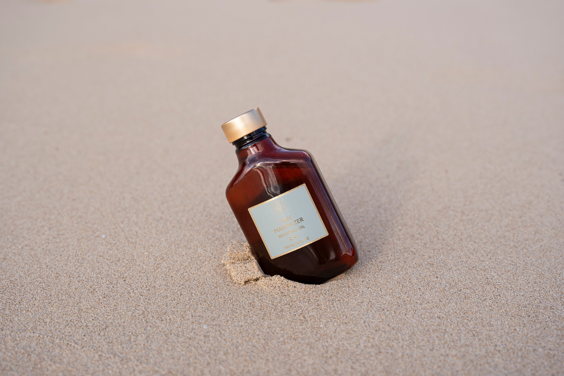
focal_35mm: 52
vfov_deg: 26.0
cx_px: 280
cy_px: 170
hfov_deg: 38.3
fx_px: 812
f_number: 4
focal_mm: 42.1
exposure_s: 1/640
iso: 160
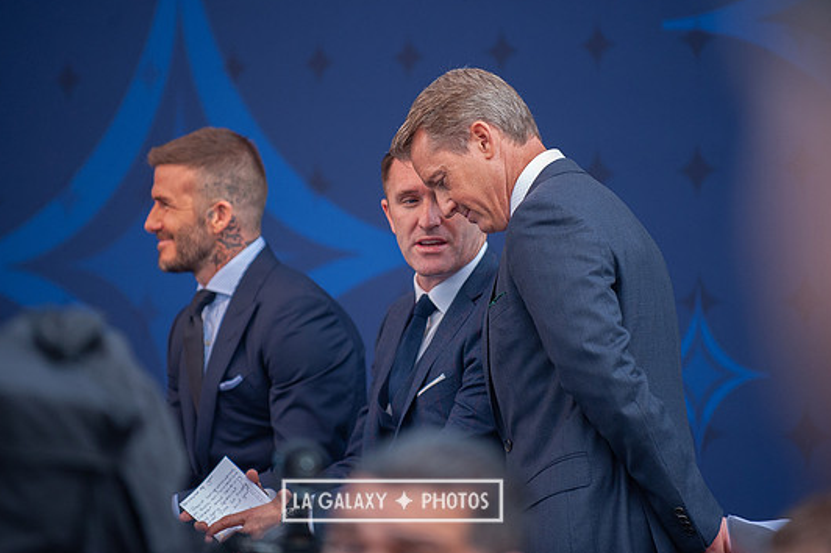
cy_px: 241
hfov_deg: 8.7
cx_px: 429
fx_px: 5444
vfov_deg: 5.8
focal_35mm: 236
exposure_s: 1/1250
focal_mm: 200
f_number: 2.8
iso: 1000
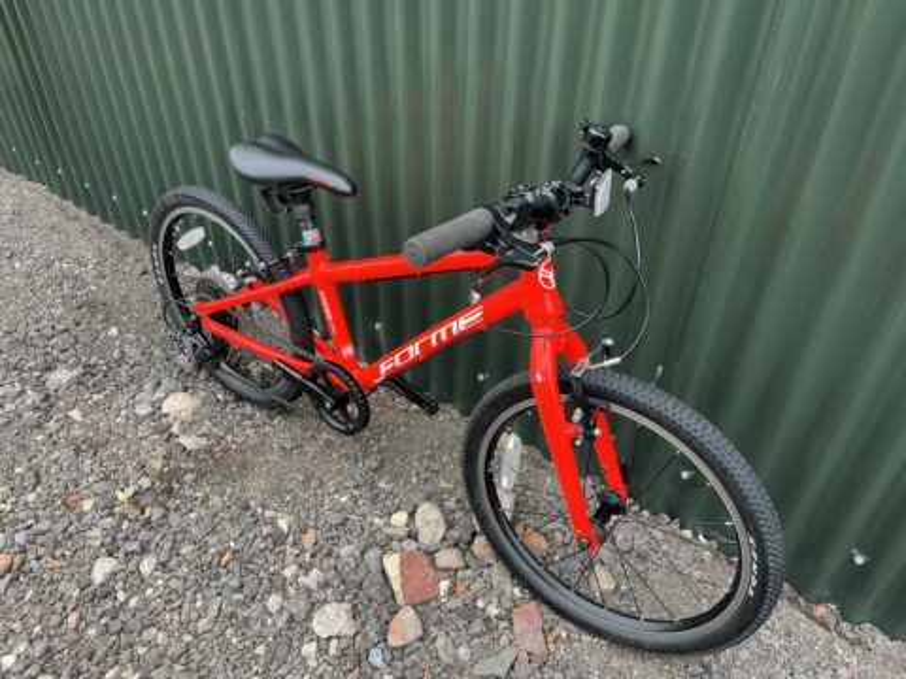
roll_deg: -1.2
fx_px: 680
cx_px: 453
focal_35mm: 26
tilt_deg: -38.1
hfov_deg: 67.3
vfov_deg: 53.1
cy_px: 340
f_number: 1.6
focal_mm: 5.1
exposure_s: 1/188
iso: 40
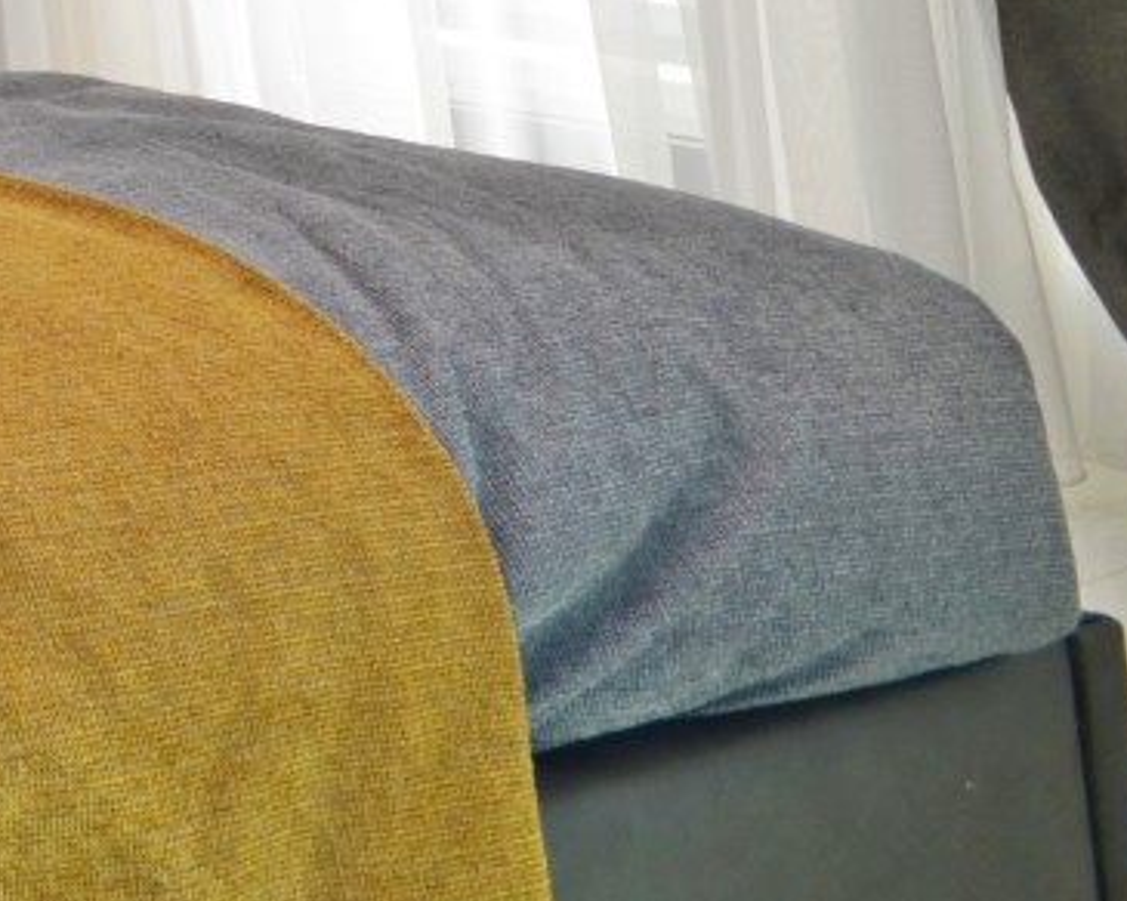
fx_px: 2305
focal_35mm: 69
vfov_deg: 18.4
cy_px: -620
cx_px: -1298
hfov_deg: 17.1
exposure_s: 1/125
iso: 100
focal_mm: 11
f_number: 5.6
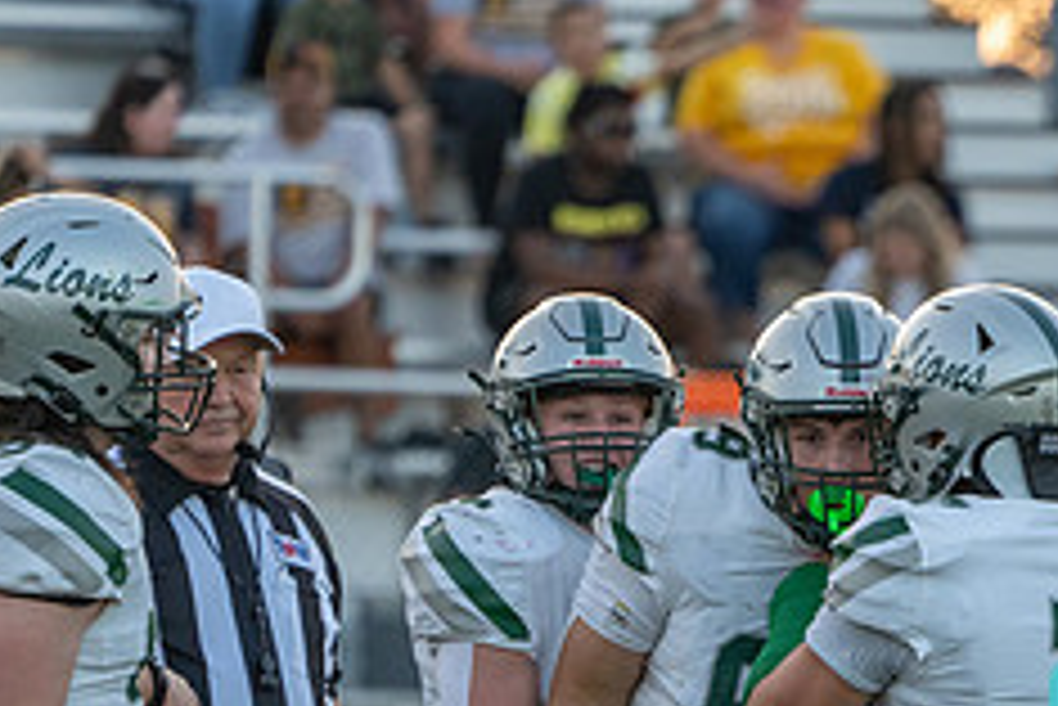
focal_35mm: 823
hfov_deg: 2.5
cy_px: 830
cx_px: 1153
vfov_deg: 1.7
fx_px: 24201
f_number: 5.6
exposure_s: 1/1000
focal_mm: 333
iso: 2000
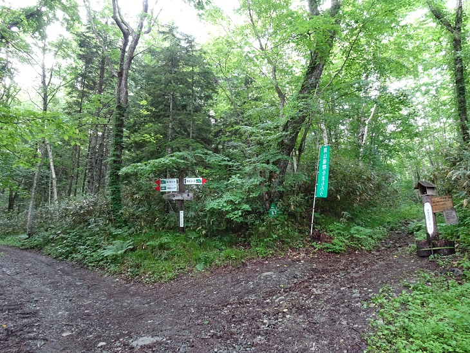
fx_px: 326
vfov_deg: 56.8
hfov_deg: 71.6
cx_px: 235
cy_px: 176
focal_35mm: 24
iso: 640
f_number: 3.5
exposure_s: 1/30
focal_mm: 4.1
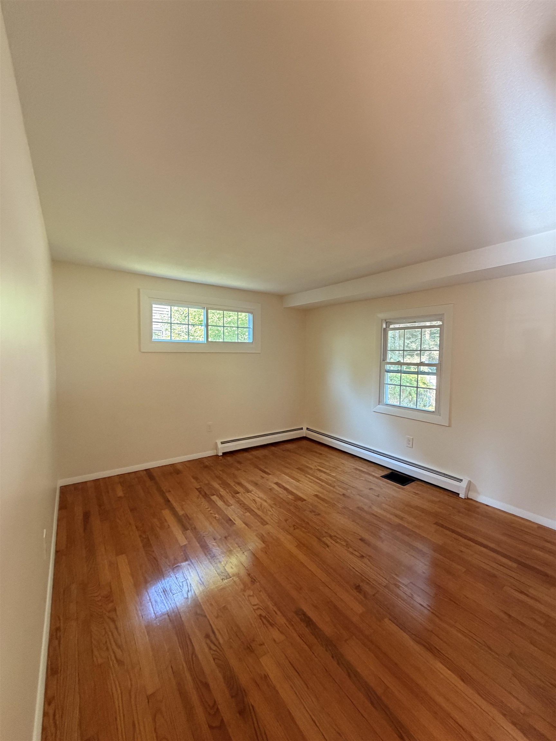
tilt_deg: -4.0
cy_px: 370
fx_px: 300
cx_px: 278
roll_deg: -0.8
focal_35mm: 14
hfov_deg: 85.7
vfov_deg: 102.1
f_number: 2.2
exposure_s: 1/60
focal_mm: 2.22
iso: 400
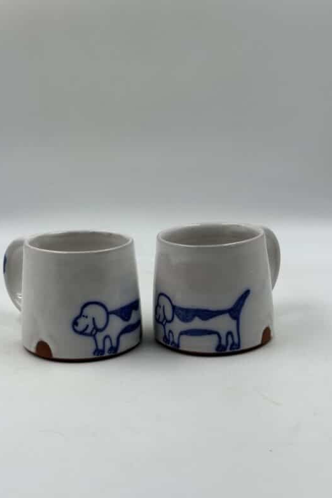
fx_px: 705
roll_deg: +0.3
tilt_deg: -14.8
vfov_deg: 38.9
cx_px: 148
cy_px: 254
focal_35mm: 51
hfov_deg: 26.5
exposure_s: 1/642
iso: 64
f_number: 1.78
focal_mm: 6.86
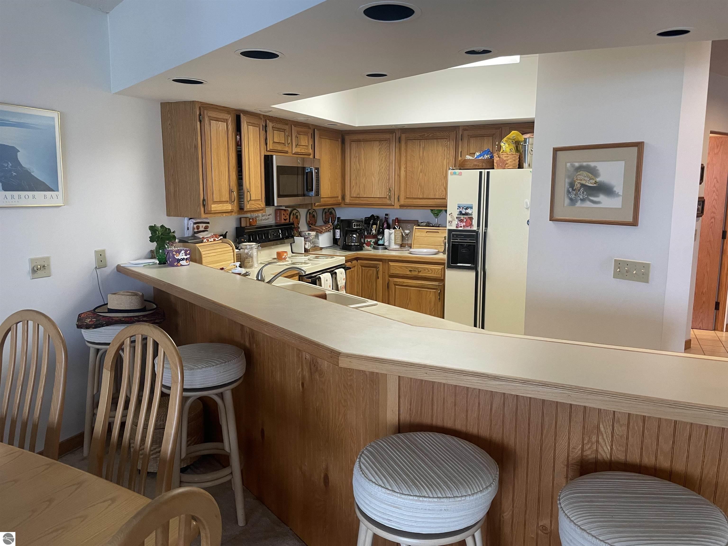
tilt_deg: -8.5
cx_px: 364
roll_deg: -0.6
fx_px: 547
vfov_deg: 53.1
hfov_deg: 67.3
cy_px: 273
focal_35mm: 26
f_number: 1.6
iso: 100
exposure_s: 1/60
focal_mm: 4.2
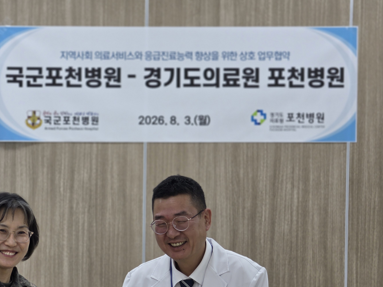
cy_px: 200
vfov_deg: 8.6
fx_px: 1914
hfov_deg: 11.4
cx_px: 135
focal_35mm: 173
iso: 125
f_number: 2.9
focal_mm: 18.6
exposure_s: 1/120
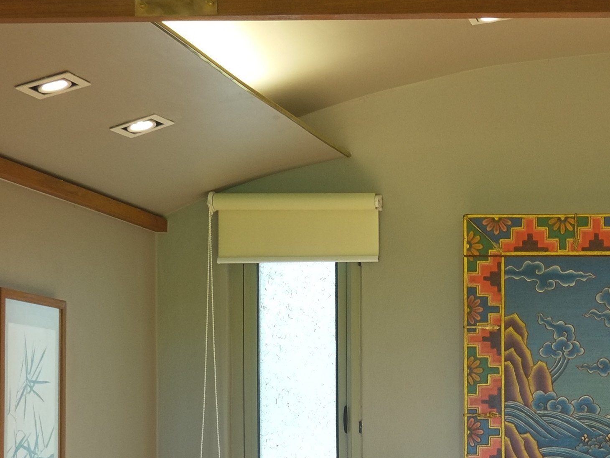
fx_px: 1533
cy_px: 449
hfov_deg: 21.2
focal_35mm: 87
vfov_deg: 16.6
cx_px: 702
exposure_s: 1/4
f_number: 8
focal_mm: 18
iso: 250
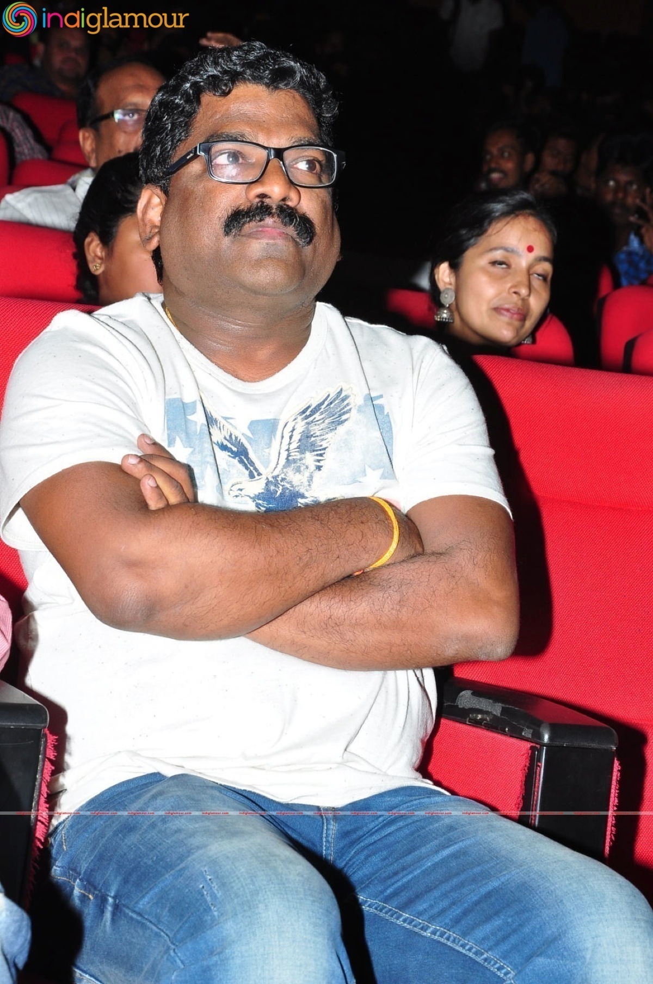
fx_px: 2538
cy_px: 492
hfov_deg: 14.7
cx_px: 326
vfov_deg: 21.9
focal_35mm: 93
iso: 500
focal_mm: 62
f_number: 11
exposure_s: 1/125
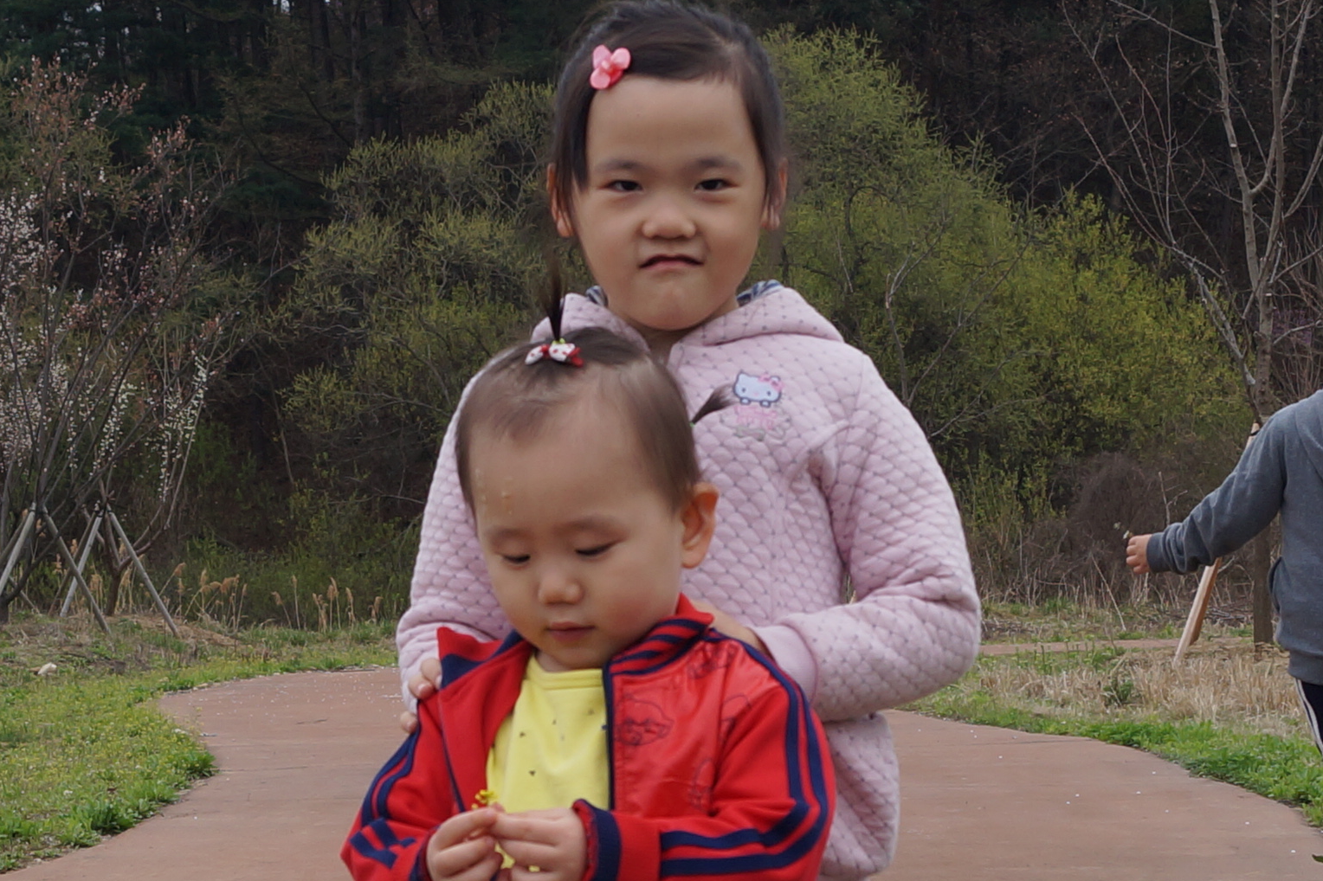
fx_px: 3894
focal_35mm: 106
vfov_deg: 12.9
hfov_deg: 19.2
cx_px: 490
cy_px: 635
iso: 100
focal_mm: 22
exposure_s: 1/125
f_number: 5.6
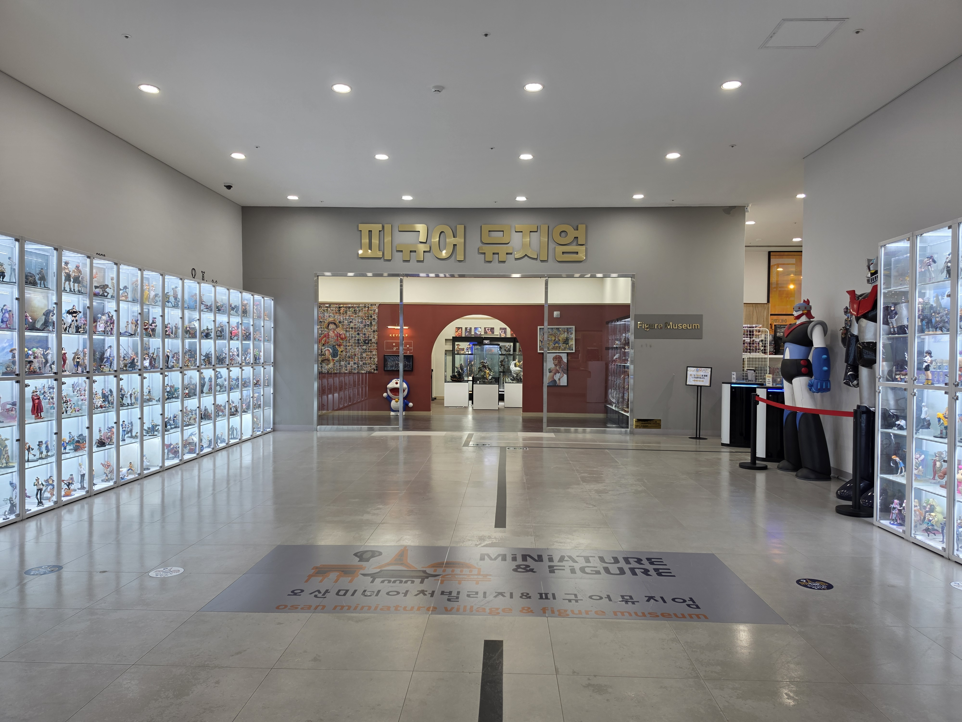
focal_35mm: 23
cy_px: 361
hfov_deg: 73.9
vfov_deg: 58.9
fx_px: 639
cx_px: 481
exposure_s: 1/120
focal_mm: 6.5
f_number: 1.4
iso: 64
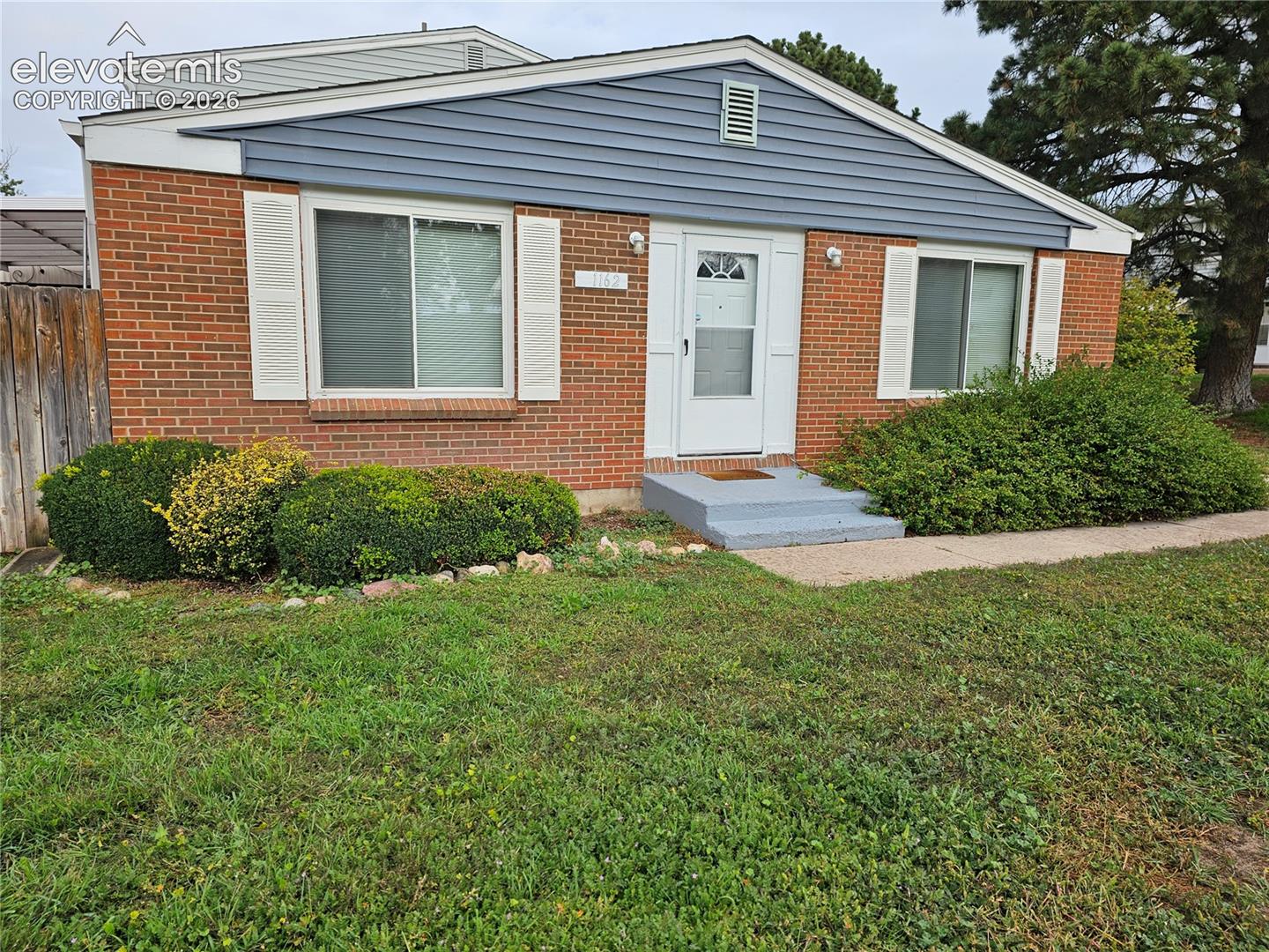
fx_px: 843
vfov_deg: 58.9
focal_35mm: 23
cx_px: 634
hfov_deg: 73.9
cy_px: 476
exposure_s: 1/397
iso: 10
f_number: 1.7
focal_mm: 6.3
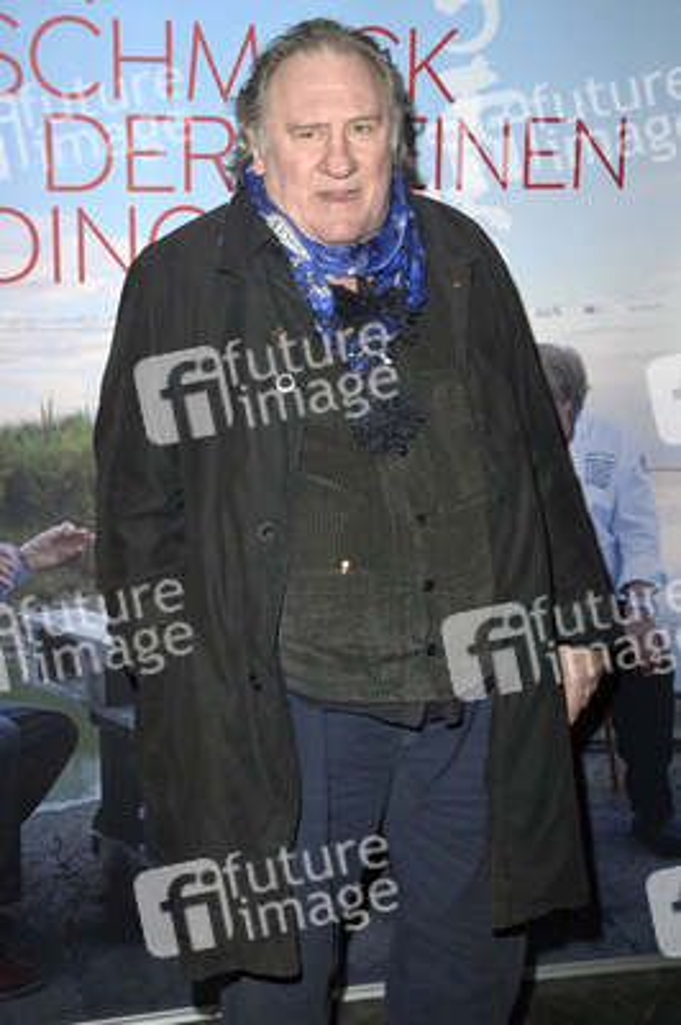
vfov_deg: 41.1
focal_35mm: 48
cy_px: 512
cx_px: 340
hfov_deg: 28.0
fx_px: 1364
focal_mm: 48
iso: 640
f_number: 5.6
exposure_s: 1/250
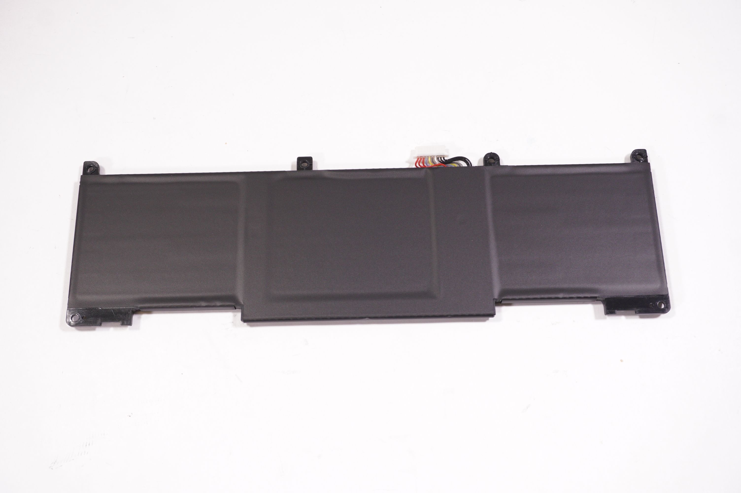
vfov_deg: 33.0
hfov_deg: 48.0
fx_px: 833
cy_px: 246
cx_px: 370
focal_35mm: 40
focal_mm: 27
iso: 800
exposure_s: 1/100
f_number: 6.3
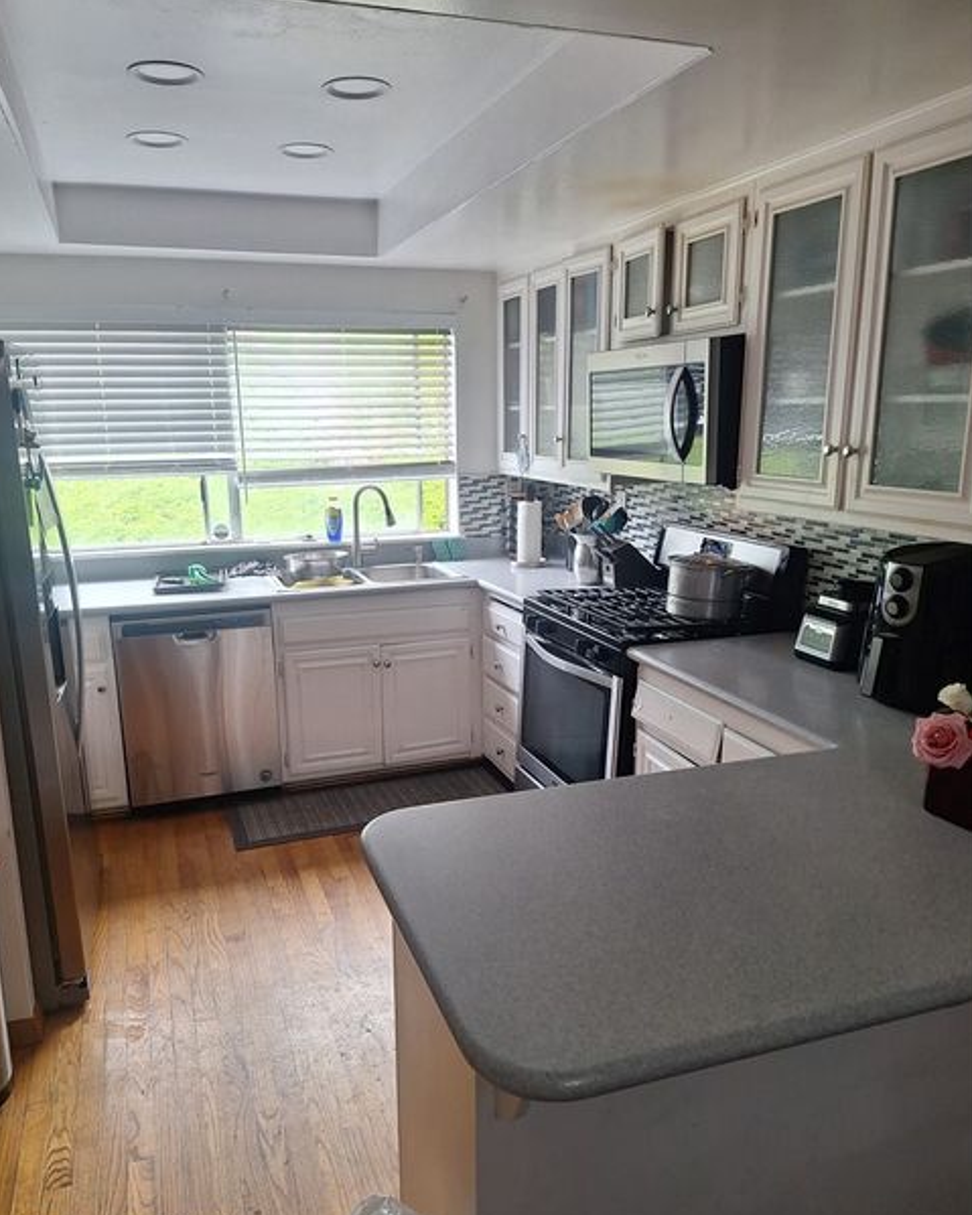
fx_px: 899
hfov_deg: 56.8
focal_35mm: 25
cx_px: 469
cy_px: 638
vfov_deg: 68.1
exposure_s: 1/120
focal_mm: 5.54
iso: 40
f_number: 1.8
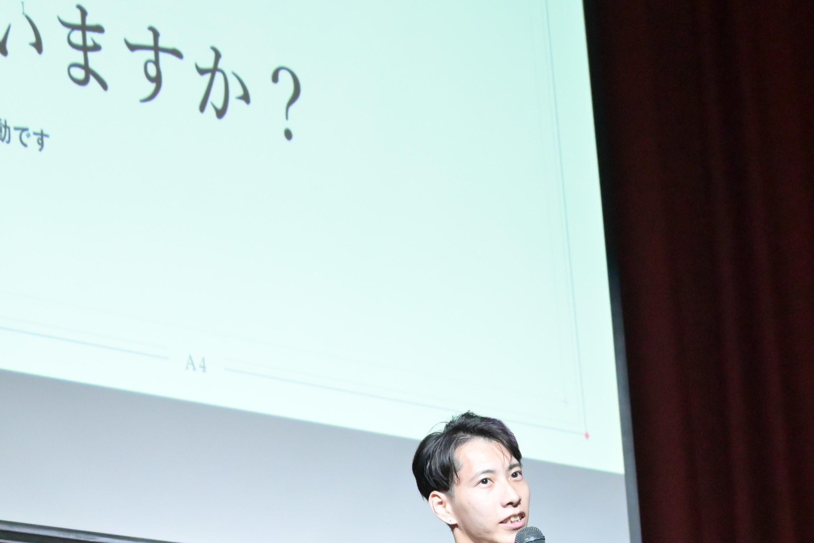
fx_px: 3098
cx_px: 297
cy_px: 224
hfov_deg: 15.0
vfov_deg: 10.0
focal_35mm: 137
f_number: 4
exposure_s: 1/320
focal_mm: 58
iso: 6400
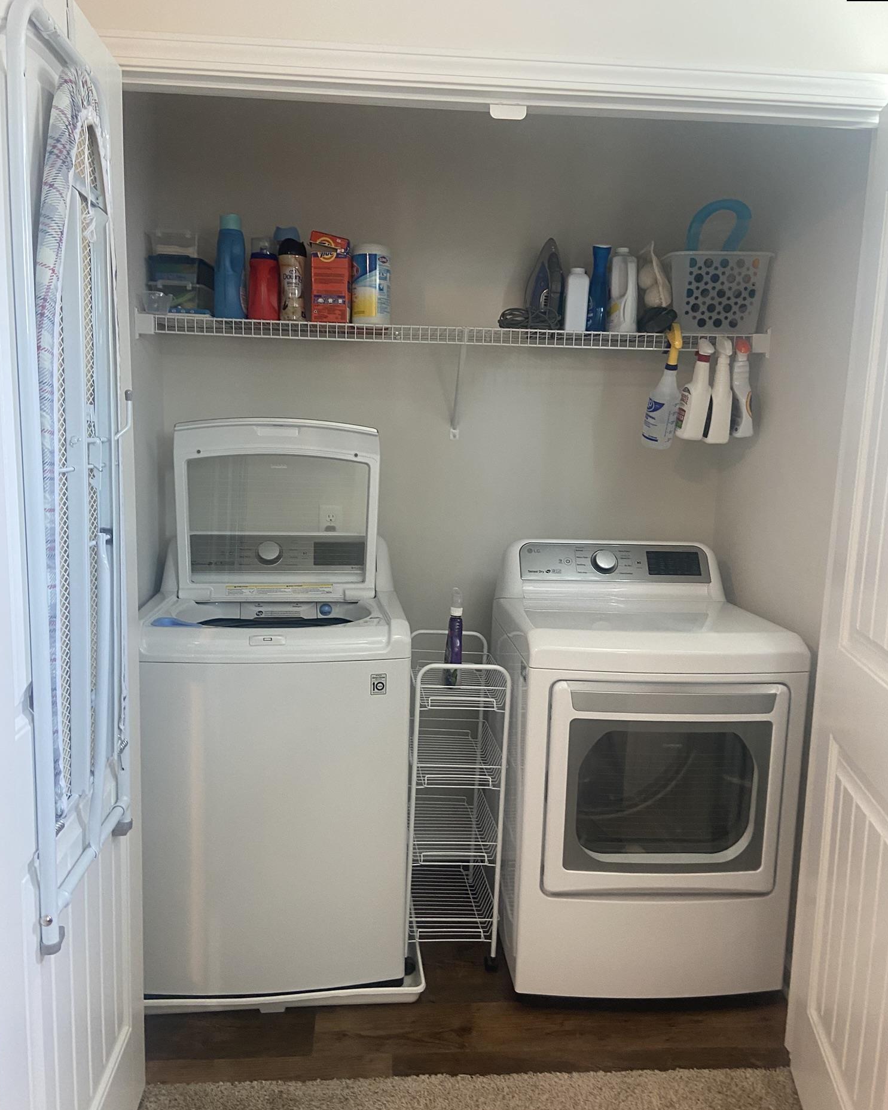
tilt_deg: -10.4
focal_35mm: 28
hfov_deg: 51.5
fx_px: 920
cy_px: 583
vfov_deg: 62.2
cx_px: 445
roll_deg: -1.5
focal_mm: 4.25
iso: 160
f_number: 1.8
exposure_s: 1/60
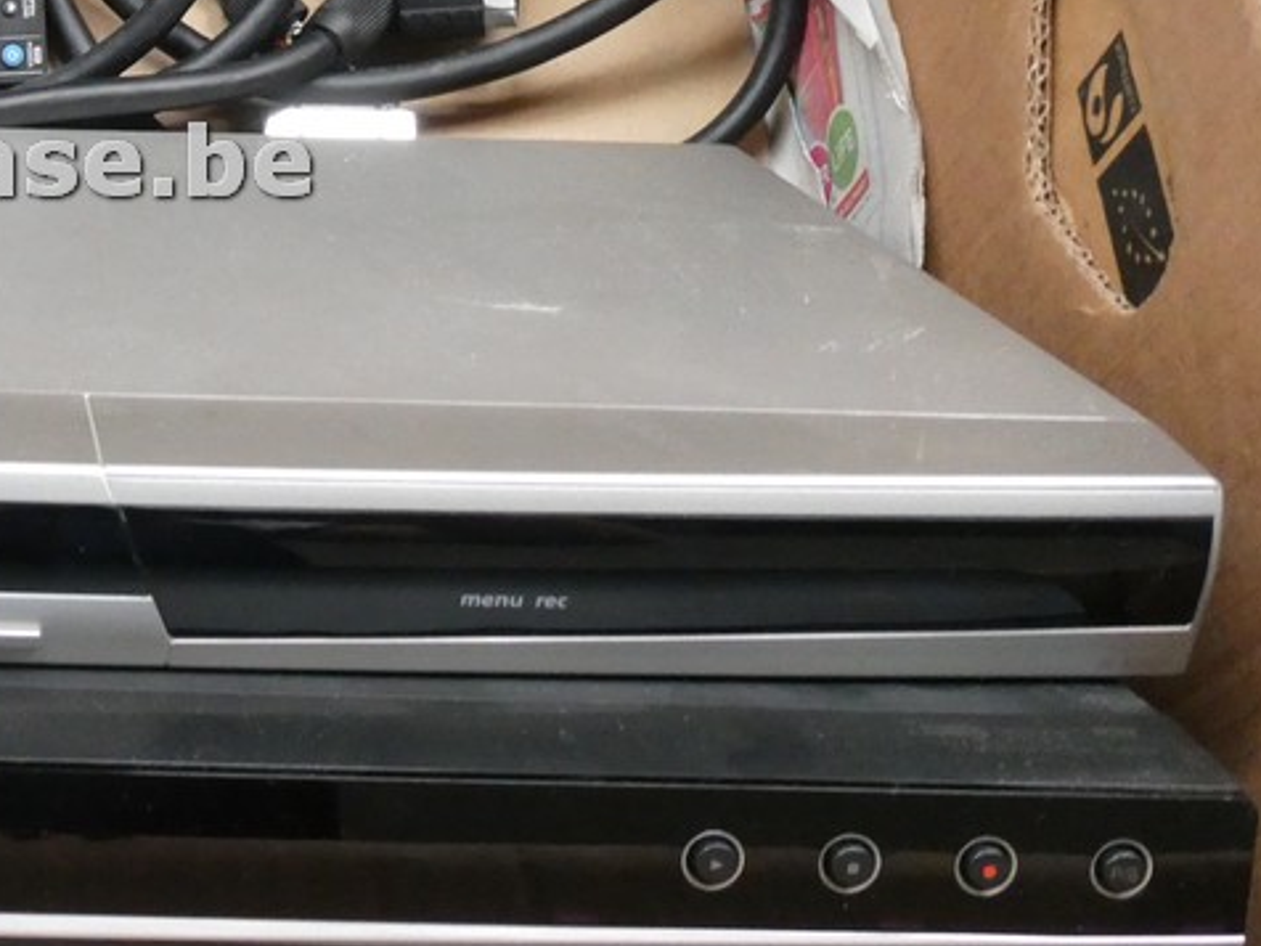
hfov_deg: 27.7
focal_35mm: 64
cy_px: 162
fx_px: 2331
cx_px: -122
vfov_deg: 22.6
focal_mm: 5
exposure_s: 1/80
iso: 800
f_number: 3.5
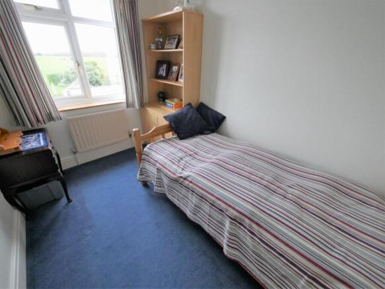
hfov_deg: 102.0
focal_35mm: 14
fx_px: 156
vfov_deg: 85.7
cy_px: 144
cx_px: 192
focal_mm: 7
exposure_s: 1/60
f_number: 4
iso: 2000
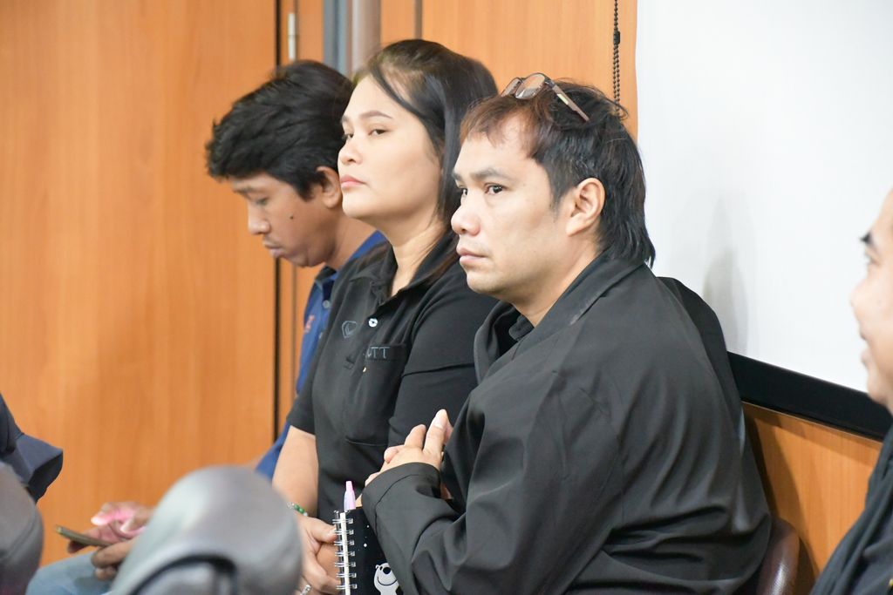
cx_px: 446
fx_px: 4316
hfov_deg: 11.8
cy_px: 298
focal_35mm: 174
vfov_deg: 7.9
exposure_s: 1/100
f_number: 5.6
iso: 12800
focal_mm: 116
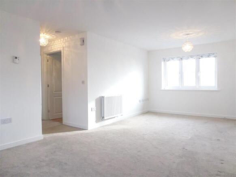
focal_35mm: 24
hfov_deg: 71.6
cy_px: 88
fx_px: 164
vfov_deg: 56.9
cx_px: 118
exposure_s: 1/60
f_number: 3.3
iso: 160
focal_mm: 4.3
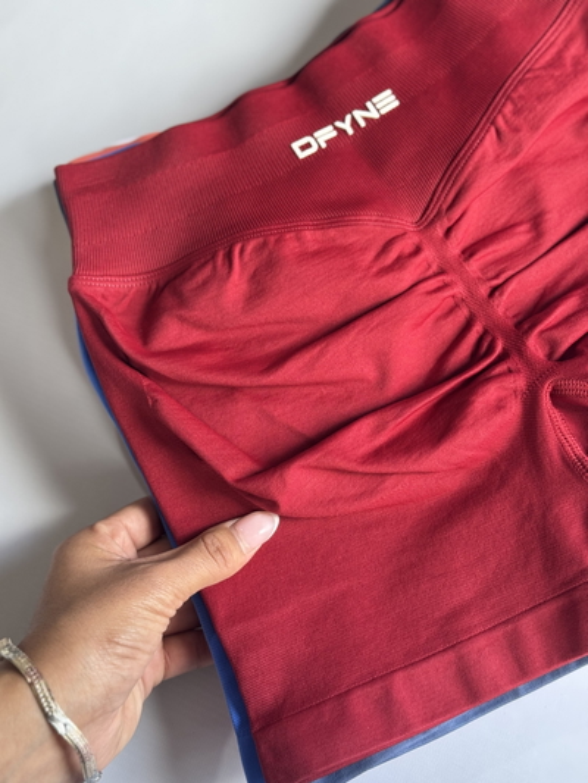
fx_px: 1087
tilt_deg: -70.6
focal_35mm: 48
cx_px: 294
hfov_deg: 30.3
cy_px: 392
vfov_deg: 39.6
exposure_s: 1/60
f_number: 1.78
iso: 100
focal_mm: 6.76
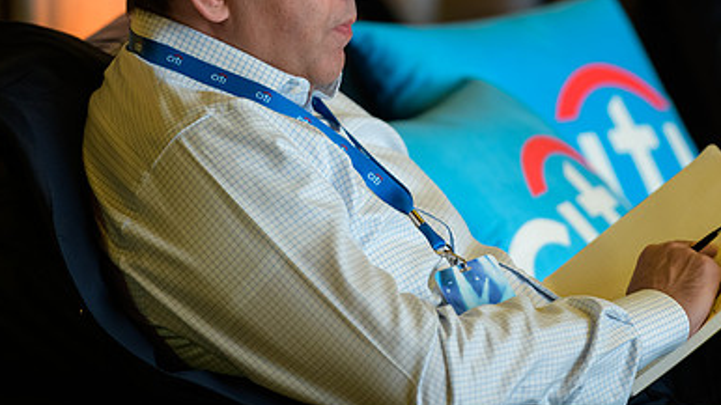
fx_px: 6021
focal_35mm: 315
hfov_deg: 6.9
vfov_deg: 3.9
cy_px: 61
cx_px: 441
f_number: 3.2
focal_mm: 200
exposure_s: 1/100
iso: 1600
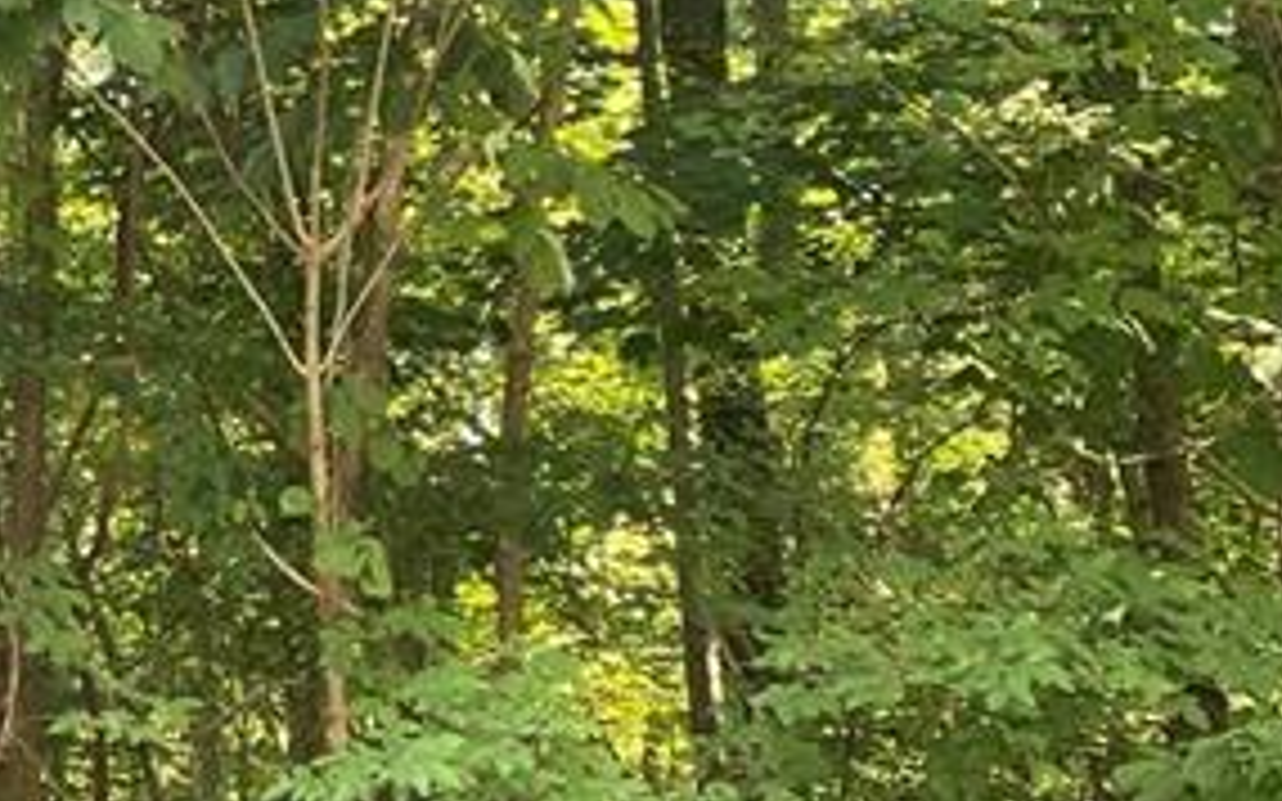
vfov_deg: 13.2
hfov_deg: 19.5
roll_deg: +0.2
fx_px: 3458
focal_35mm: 99
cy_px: 594
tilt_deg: +10.2
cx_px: -333
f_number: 1.8
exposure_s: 1/122
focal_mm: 4.25
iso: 64
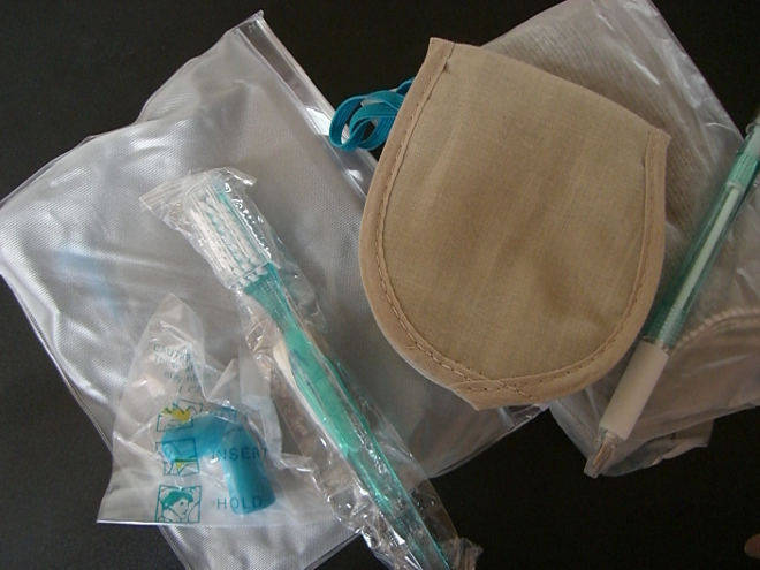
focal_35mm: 38
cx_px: 380
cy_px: 285
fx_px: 834
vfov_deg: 37.7
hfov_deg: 49.0
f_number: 2.7
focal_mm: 6.2
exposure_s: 1/80
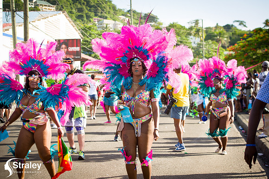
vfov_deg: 19.4
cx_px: 134
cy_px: 90
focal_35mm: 70
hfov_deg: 28.9
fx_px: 523
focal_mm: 70
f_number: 5.6
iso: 100
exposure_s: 1/200
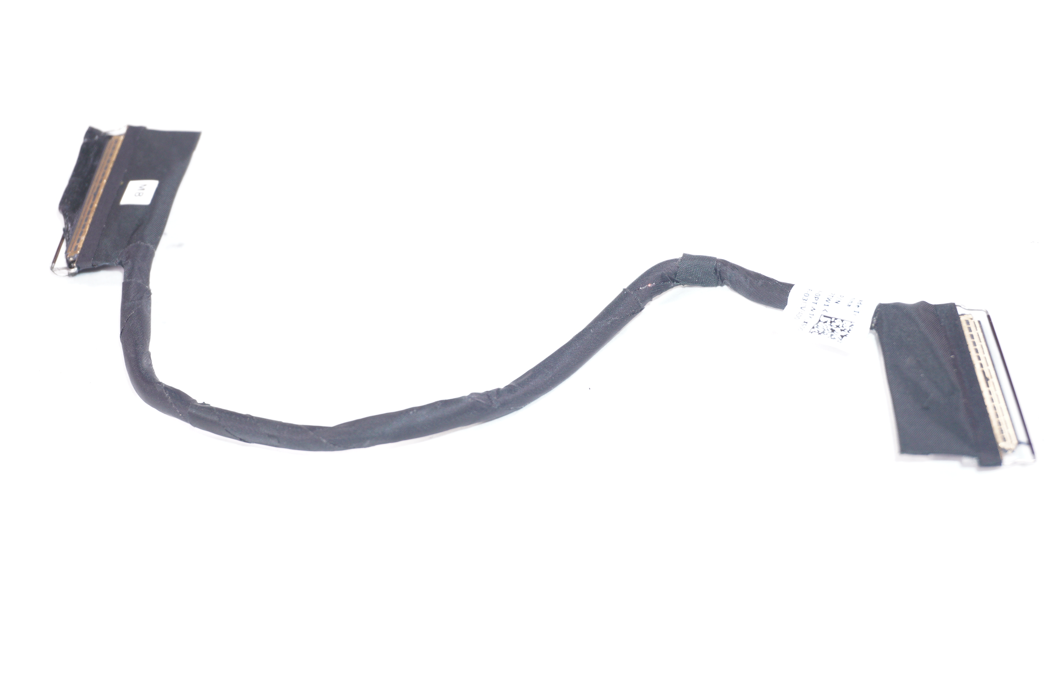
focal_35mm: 64
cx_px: 524
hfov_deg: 31.2
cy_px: 348
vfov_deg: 21.0
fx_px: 1876
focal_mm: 43
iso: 640
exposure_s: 1/160
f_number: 6.3
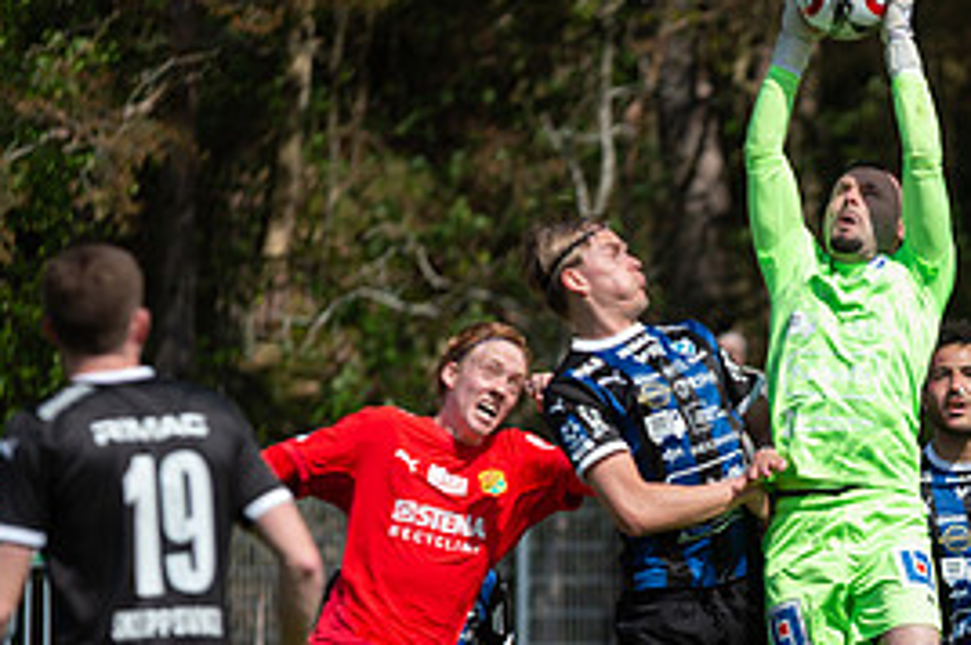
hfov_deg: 4.5
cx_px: 826
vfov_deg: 3.0
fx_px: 12365
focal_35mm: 459
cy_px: 511
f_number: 4
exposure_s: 1/1000
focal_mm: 200
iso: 100
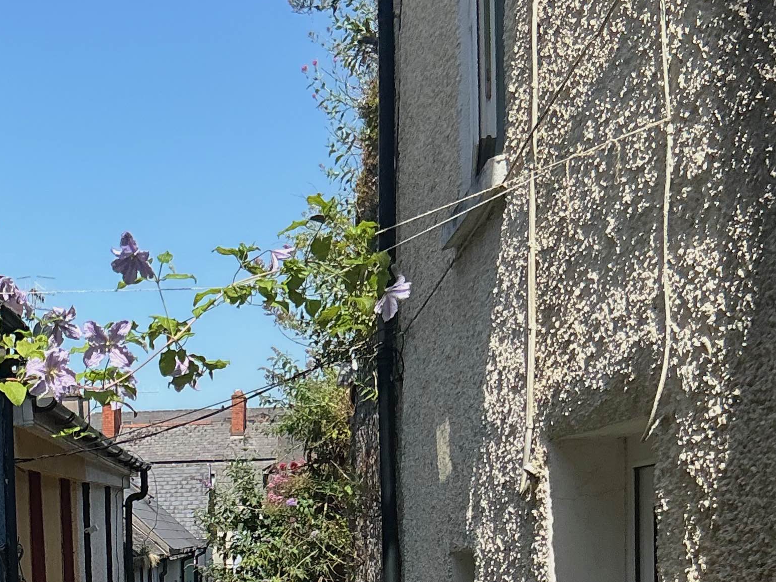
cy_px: 645
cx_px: 81
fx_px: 1636
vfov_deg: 19.3
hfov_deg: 25.8
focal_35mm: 73
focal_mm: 3
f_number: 1.8
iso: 25
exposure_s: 1/1626
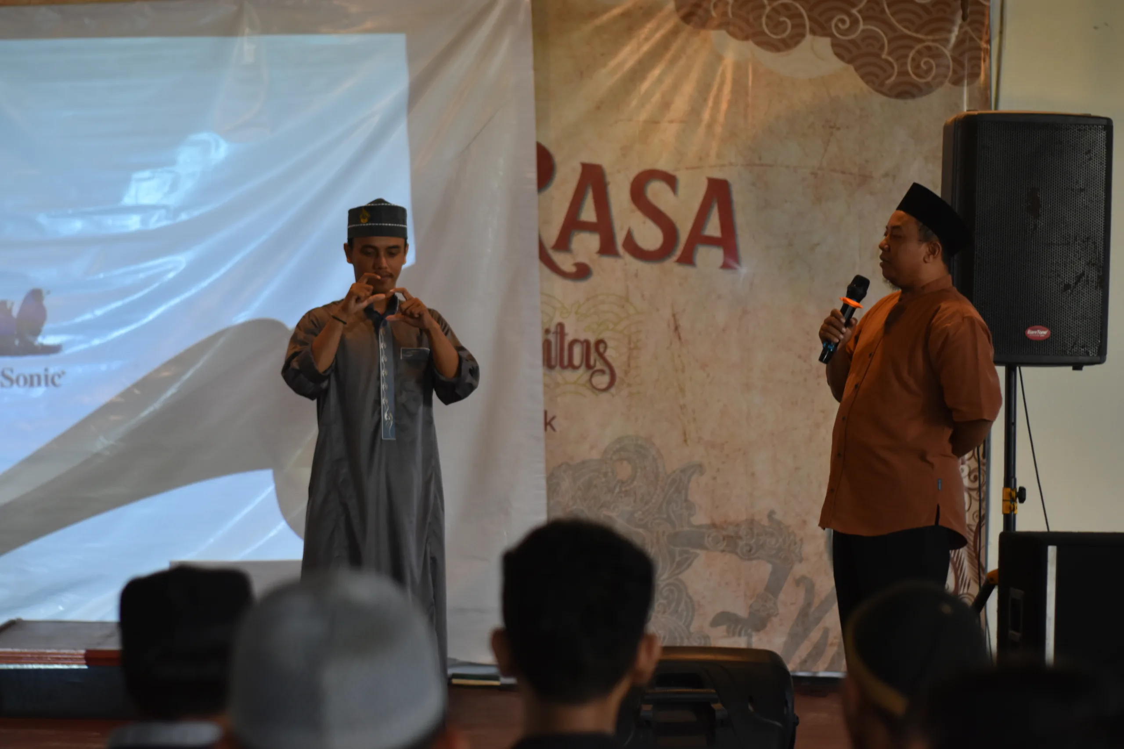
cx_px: 562
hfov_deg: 27.0
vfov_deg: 18.2
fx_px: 2342
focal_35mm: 75
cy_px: 374
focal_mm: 50
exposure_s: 1/200
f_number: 2.8
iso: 800
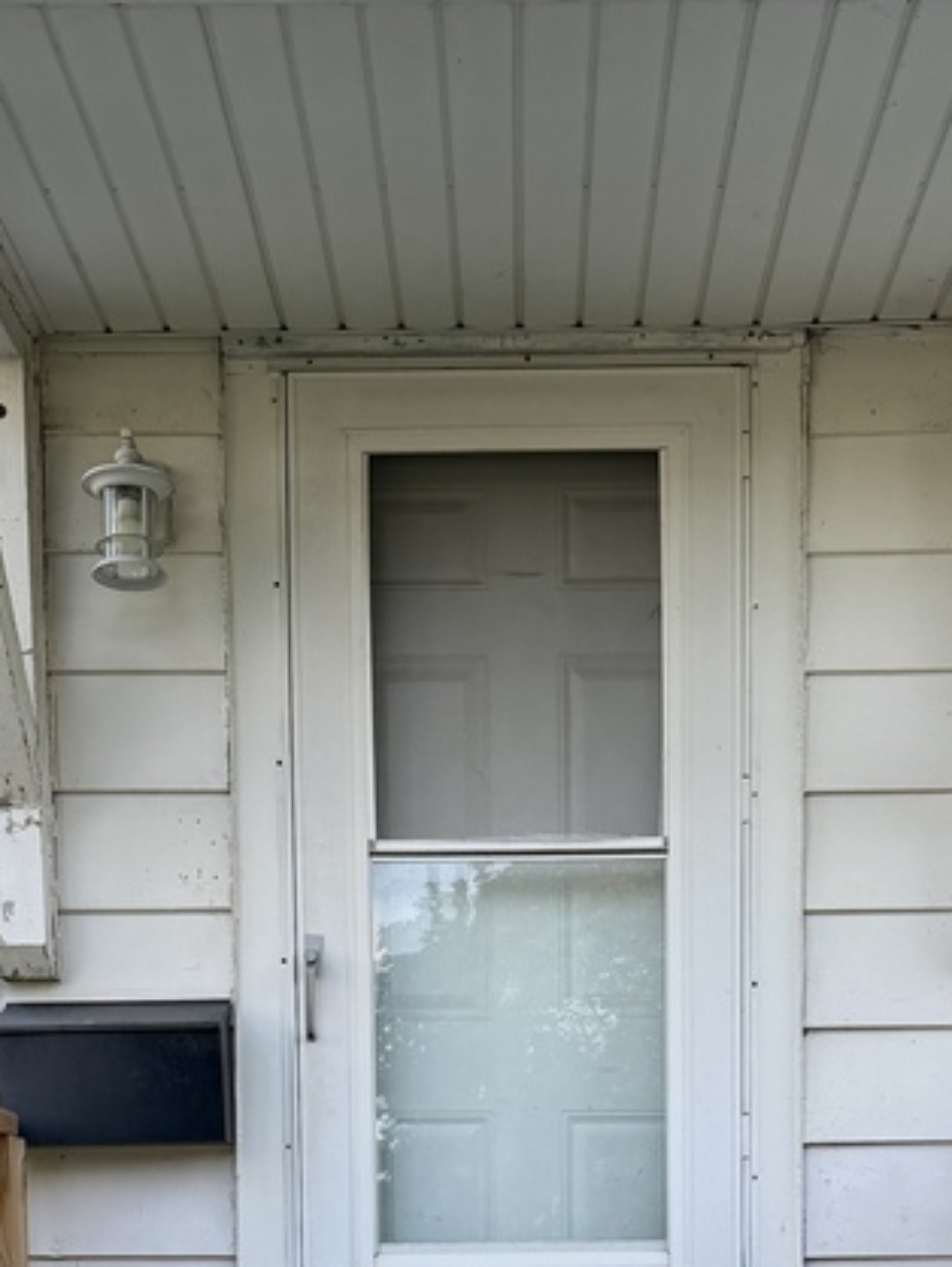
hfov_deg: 23.6
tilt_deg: -3.7
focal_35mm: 62
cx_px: 555
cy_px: 1461
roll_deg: +0.3
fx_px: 2271
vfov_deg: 27.9
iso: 80
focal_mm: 6.76
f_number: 1.78
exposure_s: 1/589
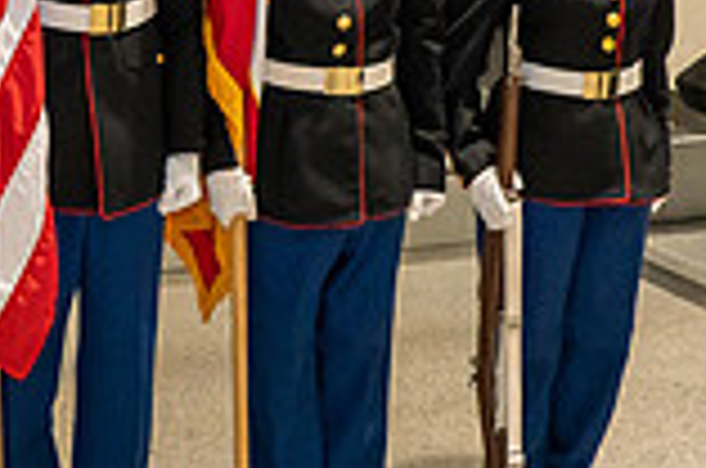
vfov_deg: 14.0
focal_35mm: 95
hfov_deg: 21.0
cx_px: 59
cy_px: -73
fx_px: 1859
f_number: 5
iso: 6400
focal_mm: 24
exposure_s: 1/160
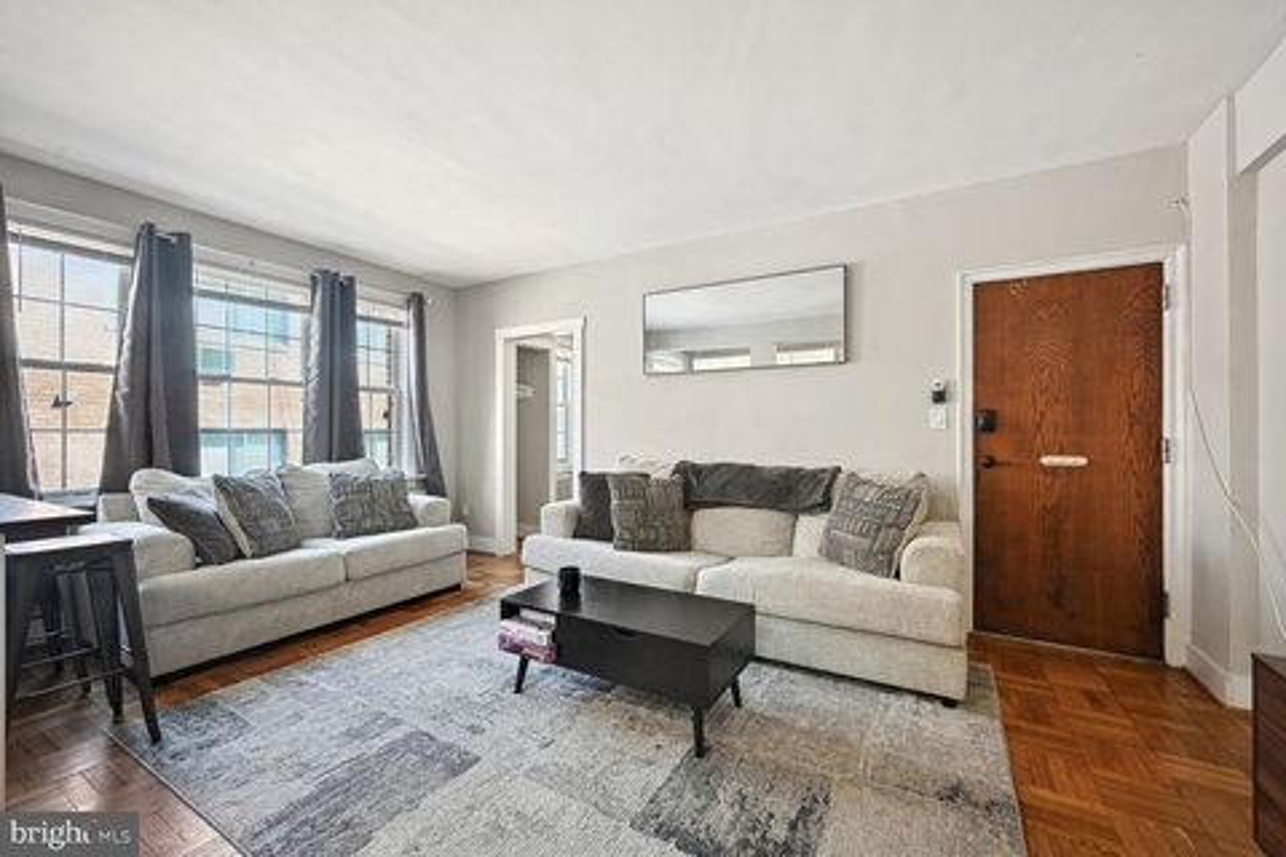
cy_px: 428
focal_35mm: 14
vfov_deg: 81.2
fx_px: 500
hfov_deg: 104.3
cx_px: 643
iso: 200
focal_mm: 14
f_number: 9
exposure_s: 1/6
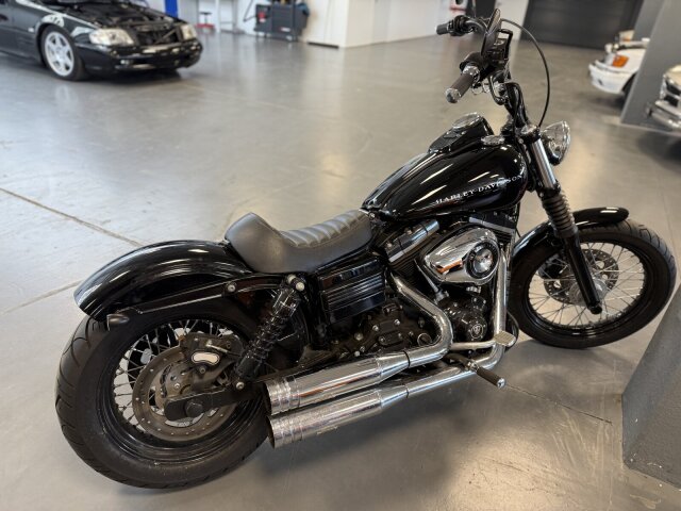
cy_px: 256
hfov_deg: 71.6
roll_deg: -5.1
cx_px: 340
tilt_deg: -30.3
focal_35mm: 24
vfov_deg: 56.8
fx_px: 472
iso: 200
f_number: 1.78
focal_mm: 6.76
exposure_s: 1/74
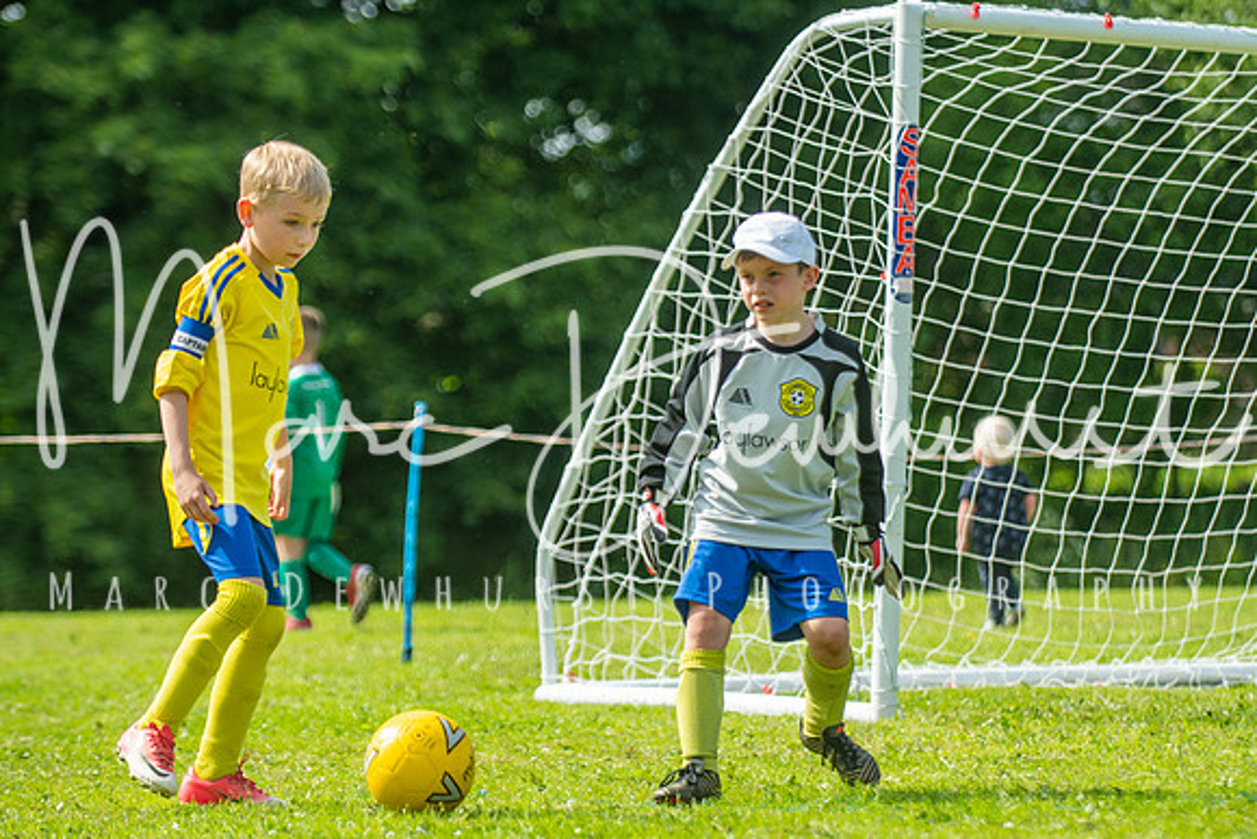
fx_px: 6286
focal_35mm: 180
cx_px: 628
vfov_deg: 7.6
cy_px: 420
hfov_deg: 11.4
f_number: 3.2
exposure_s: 1/1600
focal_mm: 120
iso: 250
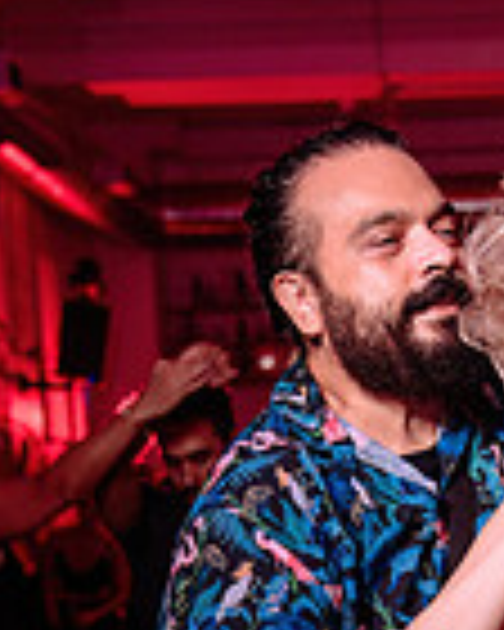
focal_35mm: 115
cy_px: 927
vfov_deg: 15.5
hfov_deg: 13.2
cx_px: 554
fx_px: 2144
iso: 500
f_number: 3.5
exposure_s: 1/100
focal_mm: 38
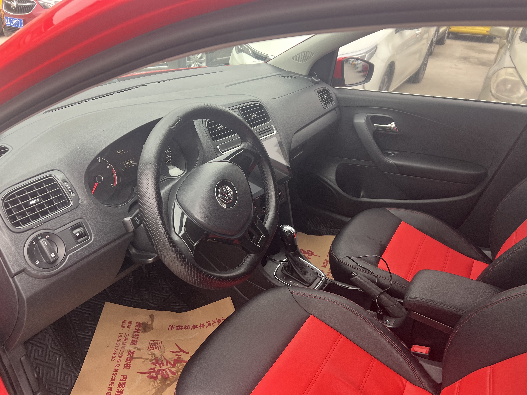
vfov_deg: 53.1
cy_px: 198
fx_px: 396
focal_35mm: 26
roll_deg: -2.4
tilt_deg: -26.3
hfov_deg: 67.3
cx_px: 264
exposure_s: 1/113
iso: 125
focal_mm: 5.7
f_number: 1.5
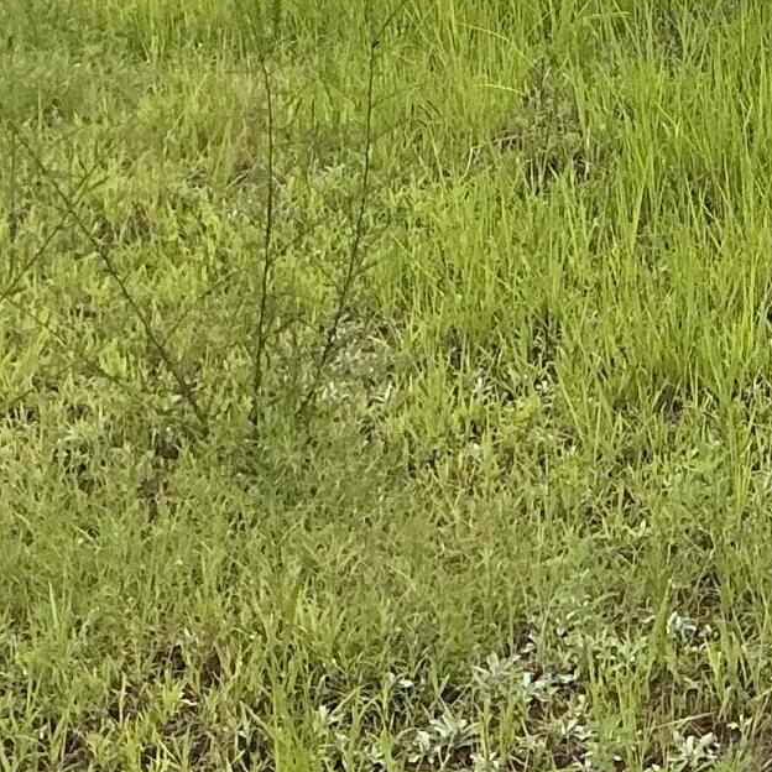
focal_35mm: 119
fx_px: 3003
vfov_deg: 13.3
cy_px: -578
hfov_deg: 14.0
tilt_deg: -1.6
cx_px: 1023
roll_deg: +3.2
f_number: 1.8
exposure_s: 1/3322
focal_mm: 3
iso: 25
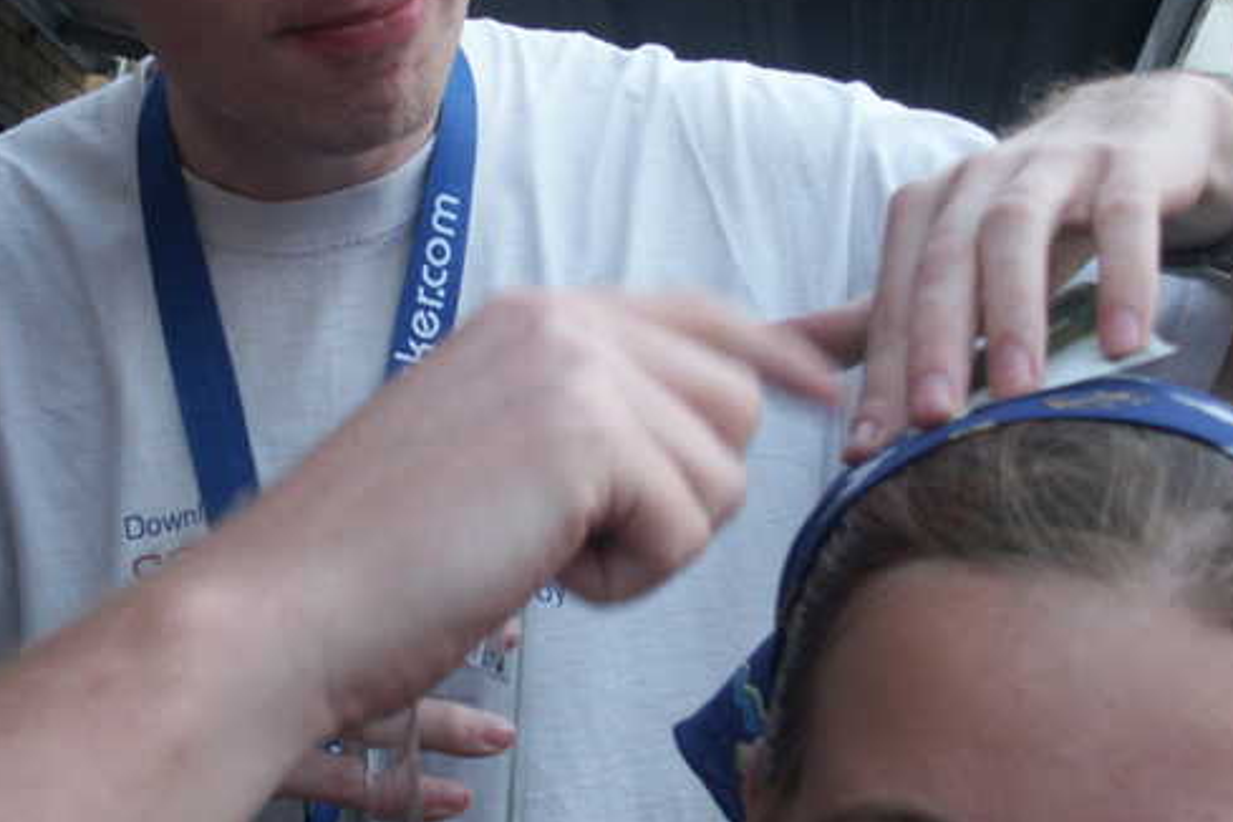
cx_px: 545
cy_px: 376
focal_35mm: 63
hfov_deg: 31.9
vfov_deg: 21.6
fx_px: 2158
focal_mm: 9.51
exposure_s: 1/45
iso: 100
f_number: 2.8
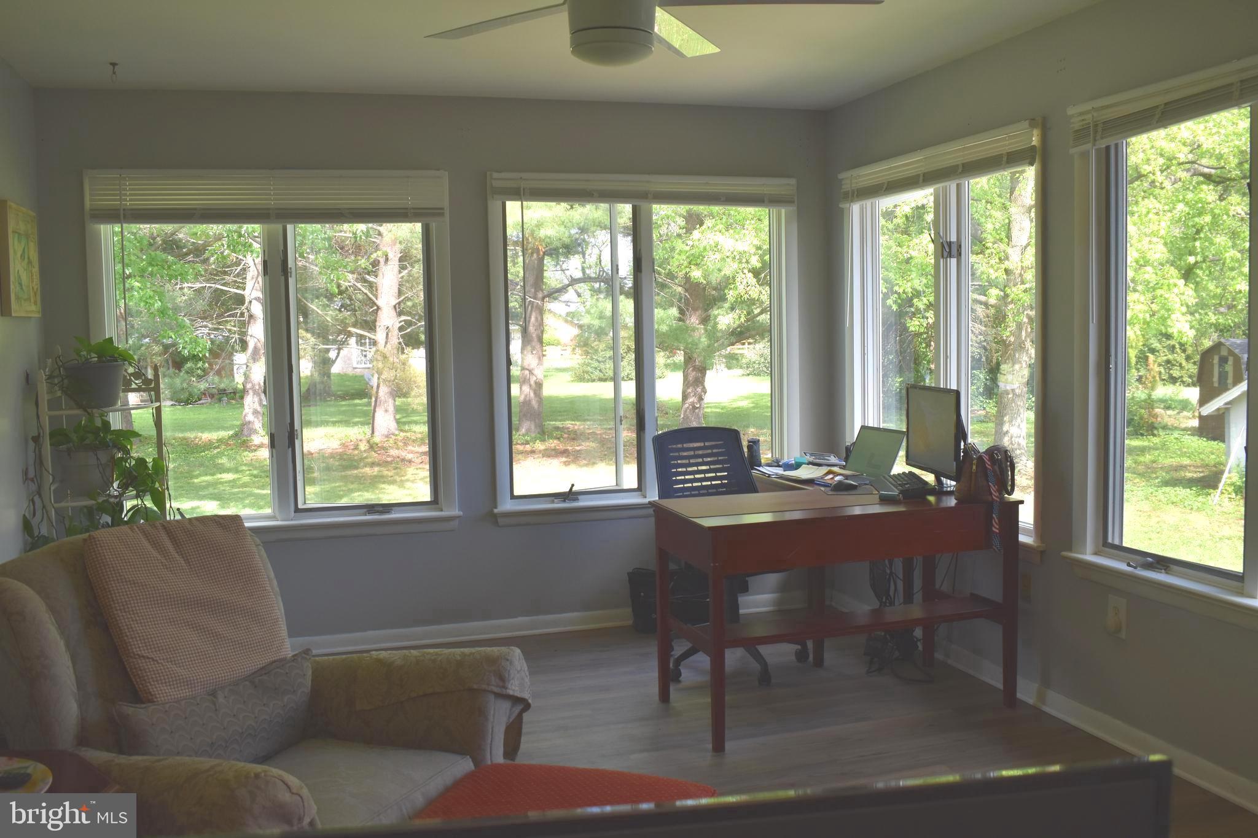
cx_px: 629
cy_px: 419
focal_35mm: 33
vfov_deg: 40.0
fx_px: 1153
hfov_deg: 57.2
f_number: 6.3
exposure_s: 1/160
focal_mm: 22
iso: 400
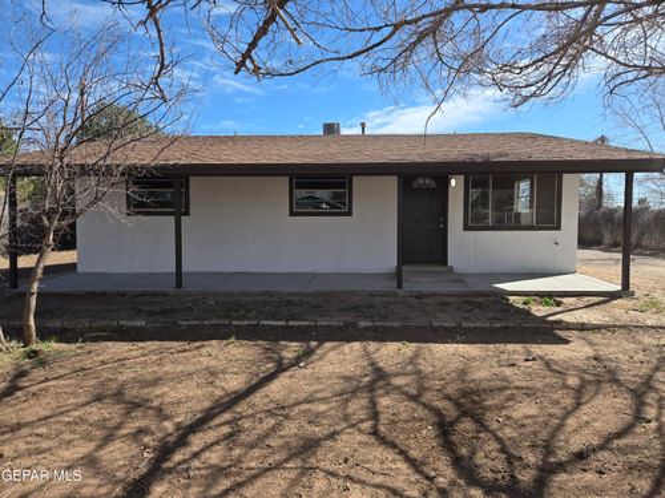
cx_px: 332
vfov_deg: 58.9
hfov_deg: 73.9
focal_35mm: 23
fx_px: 442
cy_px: 249
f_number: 1.8
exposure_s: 1/2921
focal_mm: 5.4
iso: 50
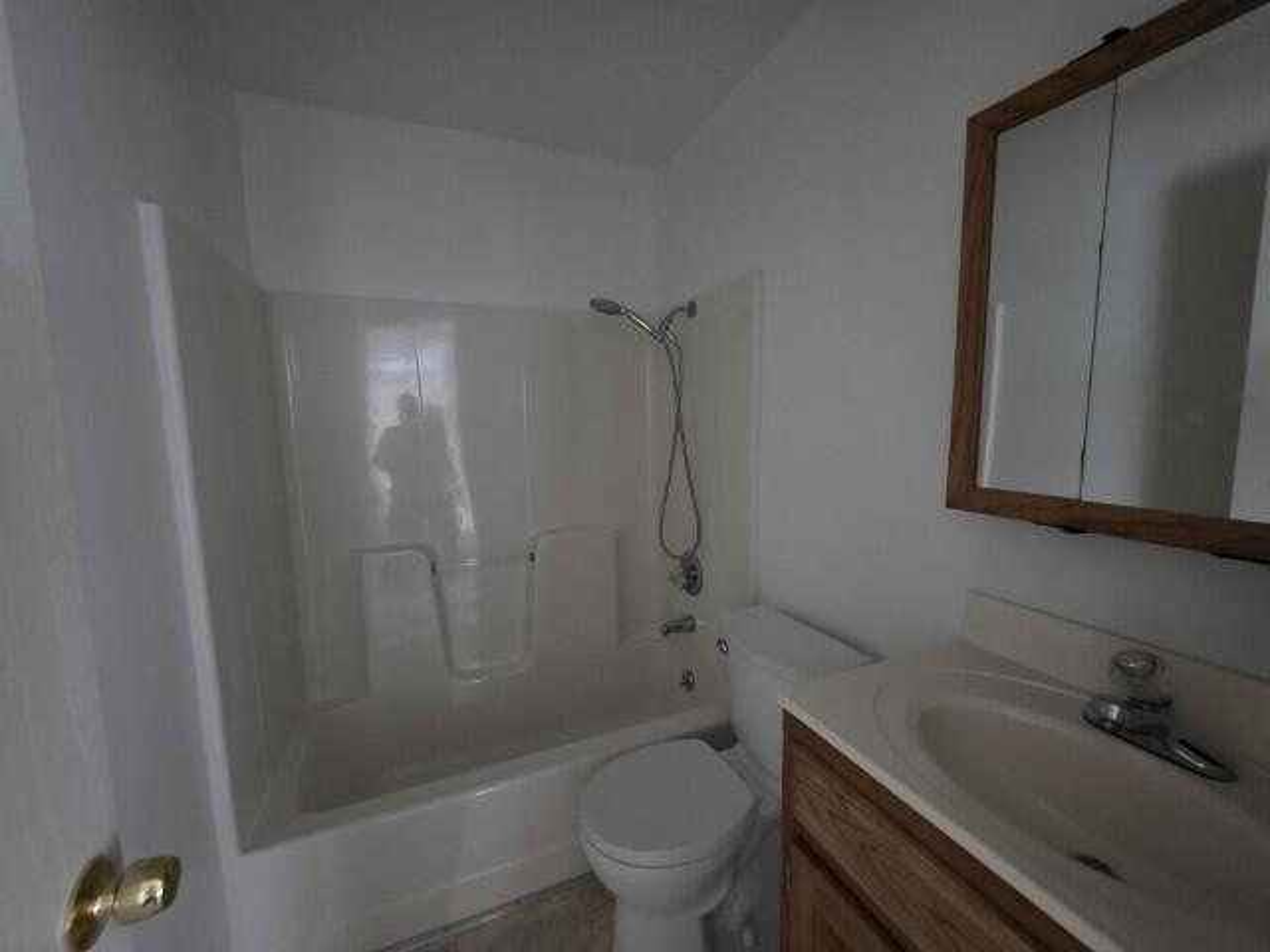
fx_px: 477
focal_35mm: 13
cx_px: 635
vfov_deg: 89.9
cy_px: 476
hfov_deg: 106.2
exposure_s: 1/30
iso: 1000
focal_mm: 2.2
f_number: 1.9
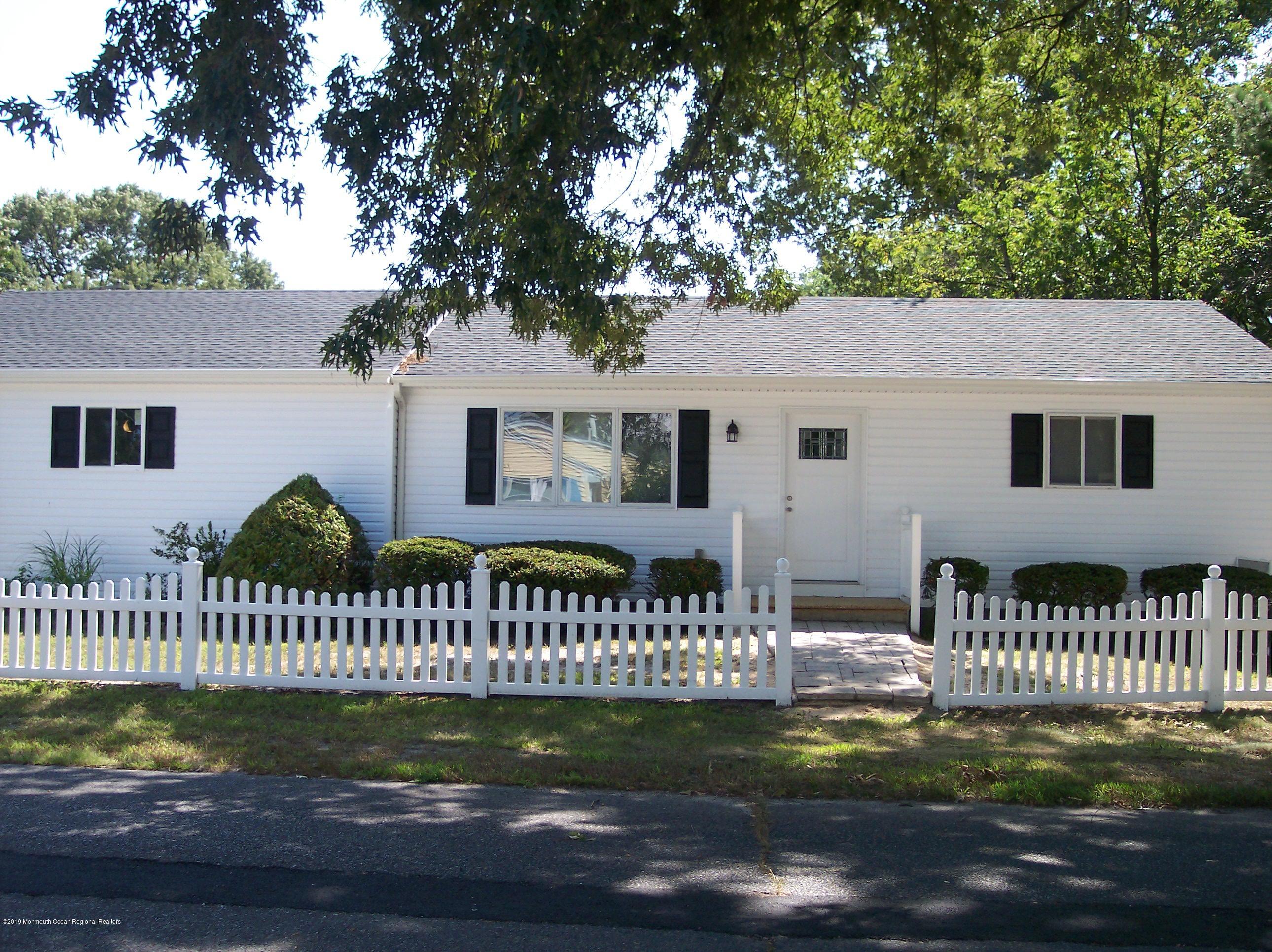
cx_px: 636
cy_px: 476
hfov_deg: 49.0
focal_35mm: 38
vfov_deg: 37.7
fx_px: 1396
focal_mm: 8
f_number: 2.8
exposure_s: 1/700
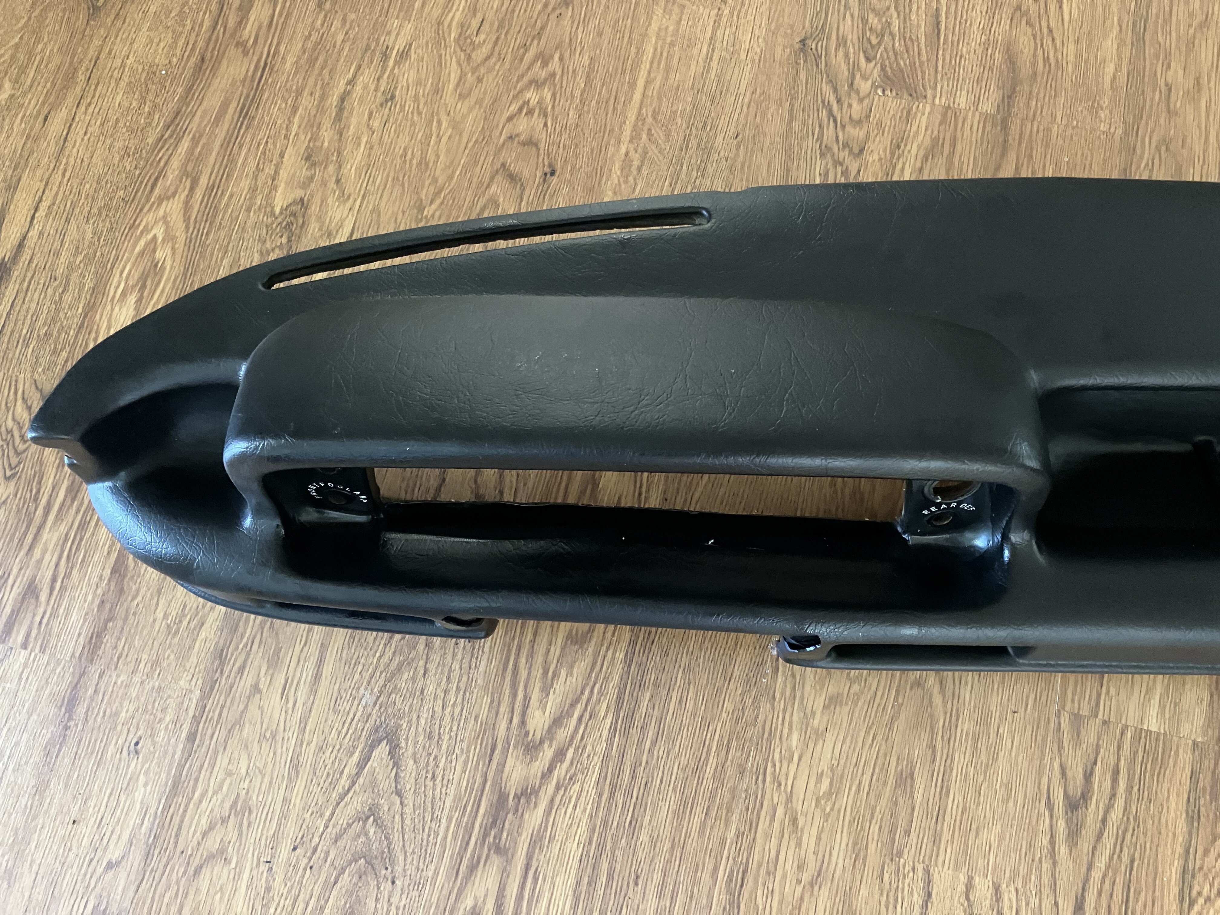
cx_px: 610
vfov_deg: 49.7
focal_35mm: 28
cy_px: 458
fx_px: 987
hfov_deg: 63.4
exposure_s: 1/24
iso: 640
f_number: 1.8
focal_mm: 3.99
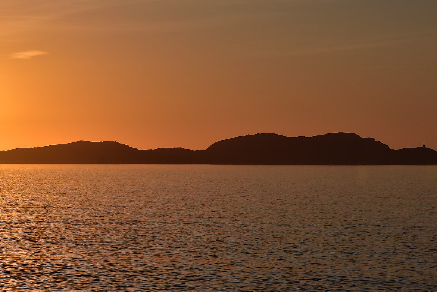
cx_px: 189
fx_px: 1493
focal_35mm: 123
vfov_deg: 11.1
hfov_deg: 16.6
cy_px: 150
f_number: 11
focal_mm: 60
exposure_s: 1/800
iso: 100
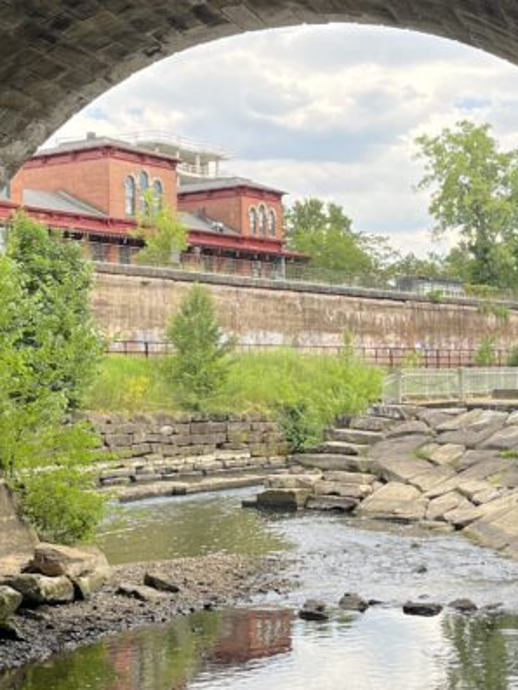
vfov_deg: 29.0
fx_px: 1336
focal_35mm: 67
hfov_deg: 21.9
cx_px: 249
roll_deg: +1.1
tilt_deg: +2.0
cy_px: 356
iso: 50
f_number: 1.6
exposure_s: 1/625
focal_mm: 5.1
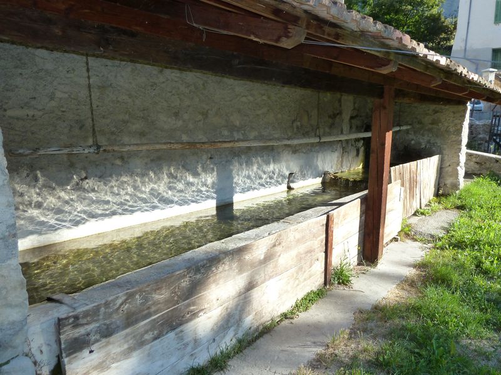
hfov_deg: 69.4
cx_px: 250
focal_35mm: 25
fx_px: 362
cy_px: 188
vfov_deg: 54.9
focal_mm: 4.1
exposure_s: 1/250
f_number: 4
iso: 125
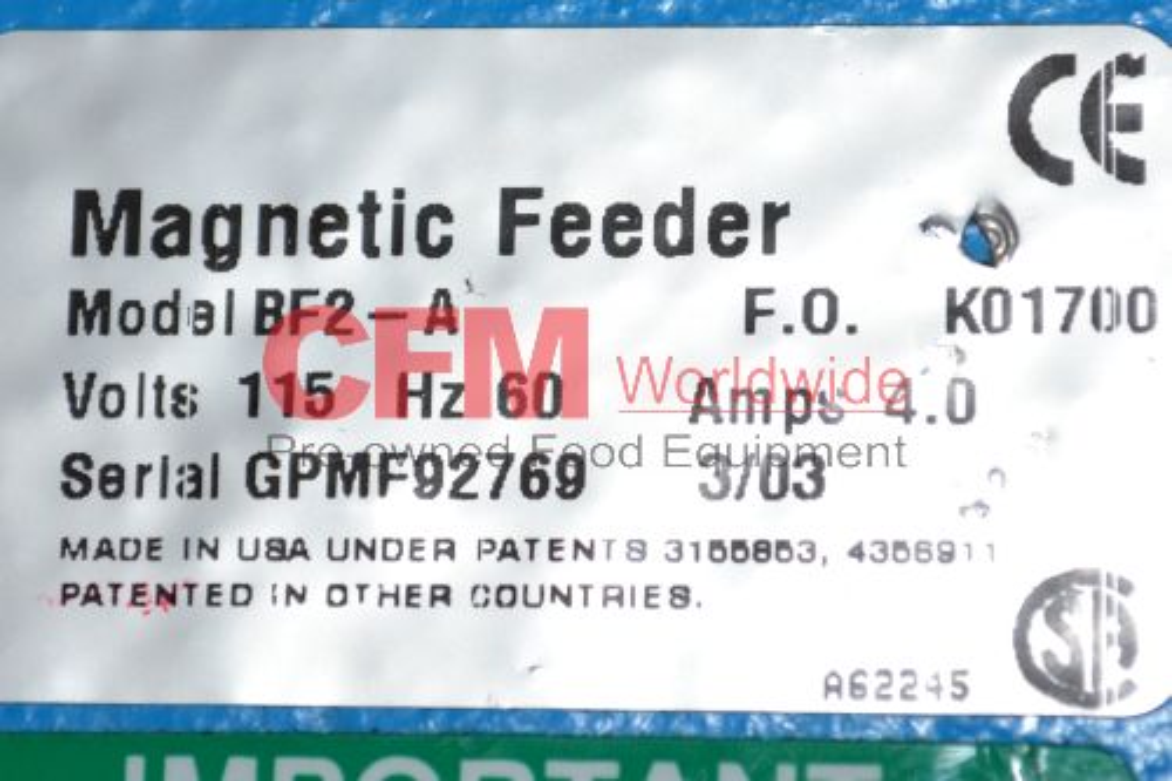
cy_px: 390
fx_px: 2685
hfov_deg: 24.6
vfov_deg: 16.5
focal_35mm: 82
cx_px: 586
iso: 250
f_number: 5.6
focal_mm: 55
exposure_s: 1/60
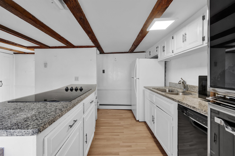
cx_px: 118
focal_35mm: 15
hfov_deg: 100.4
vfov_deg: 77.2
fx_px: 98
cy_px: 78
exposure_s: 1/3.33
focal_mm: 15
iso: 250
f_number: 7.1
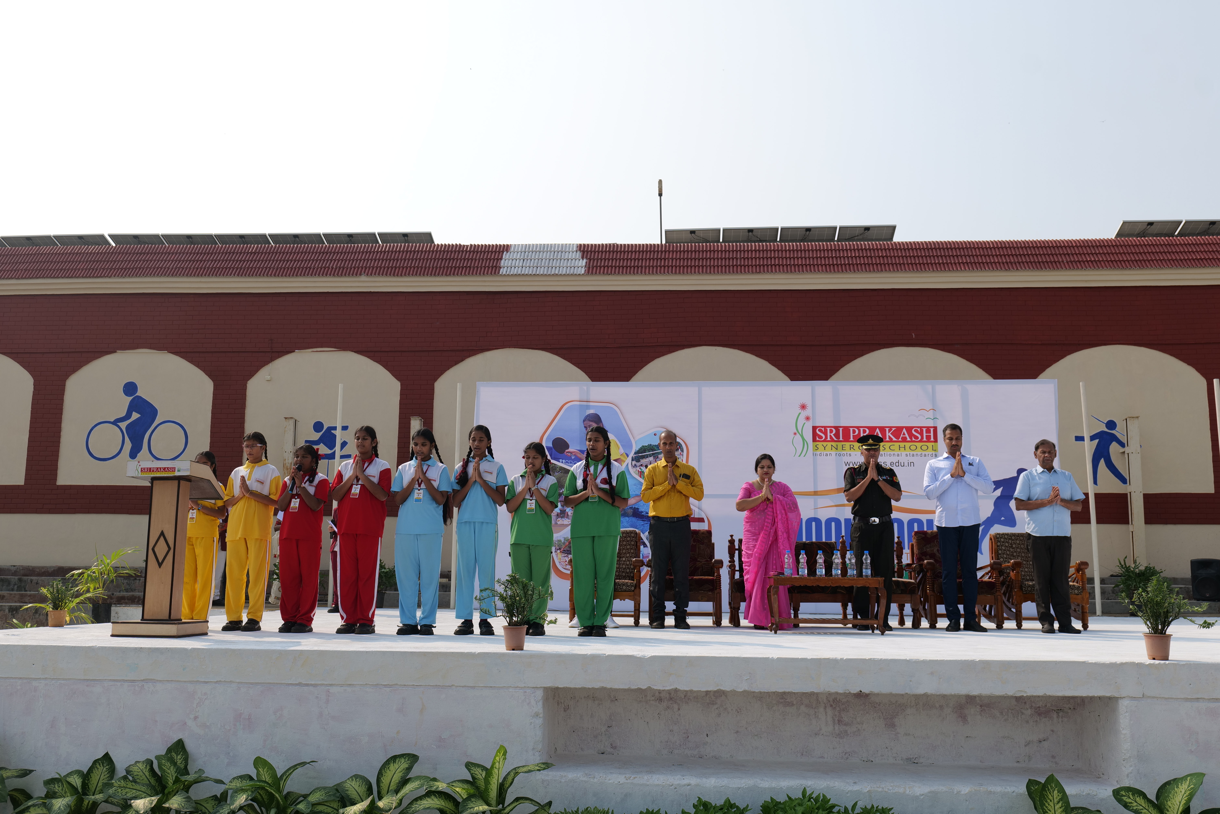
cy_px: 407
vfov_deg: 42.3
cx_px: 610
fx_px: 1050
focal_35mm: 31
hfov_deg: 60.3
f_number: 7.1
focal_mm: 31
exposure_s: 1/320
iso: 100
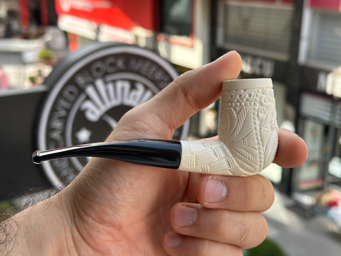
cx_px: 170
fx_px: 473
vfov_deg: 30.3
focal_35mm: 48
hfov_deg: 39.7
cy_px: 128
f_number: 1.78
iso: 64
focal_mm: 6.86
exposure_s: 1/524
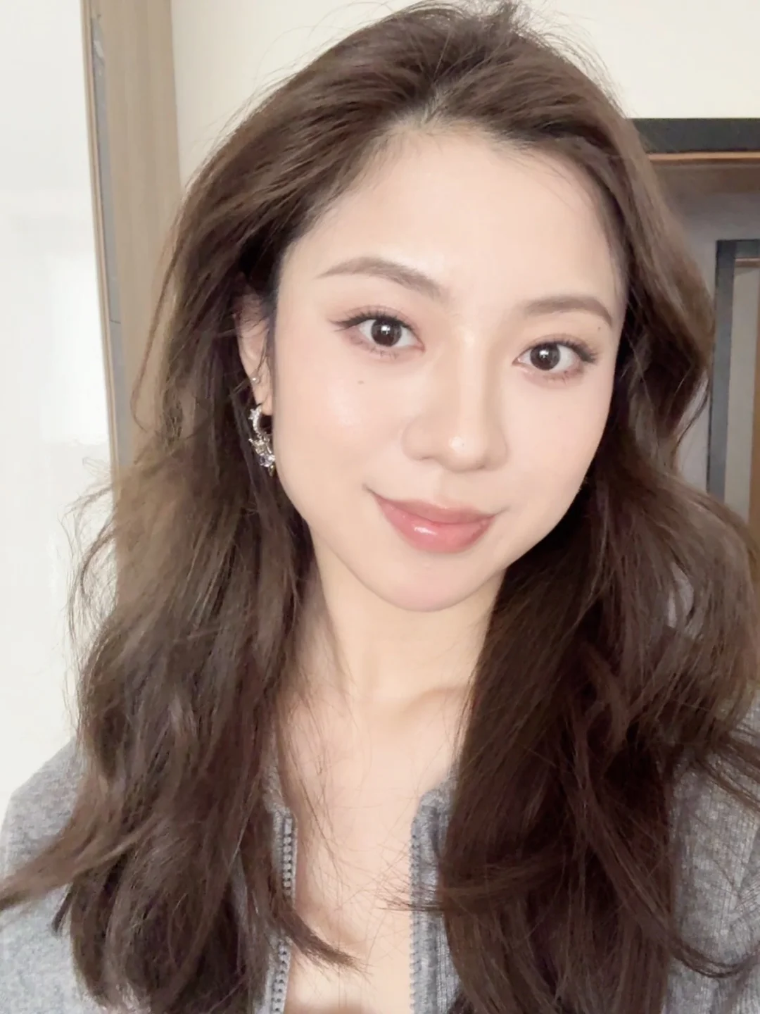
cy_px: 507
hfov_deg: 46.8
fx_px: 878
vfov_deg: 60.0
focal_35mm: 30
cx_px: 380
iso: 320
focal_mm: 2.69
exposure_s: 1/40
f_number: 1.9
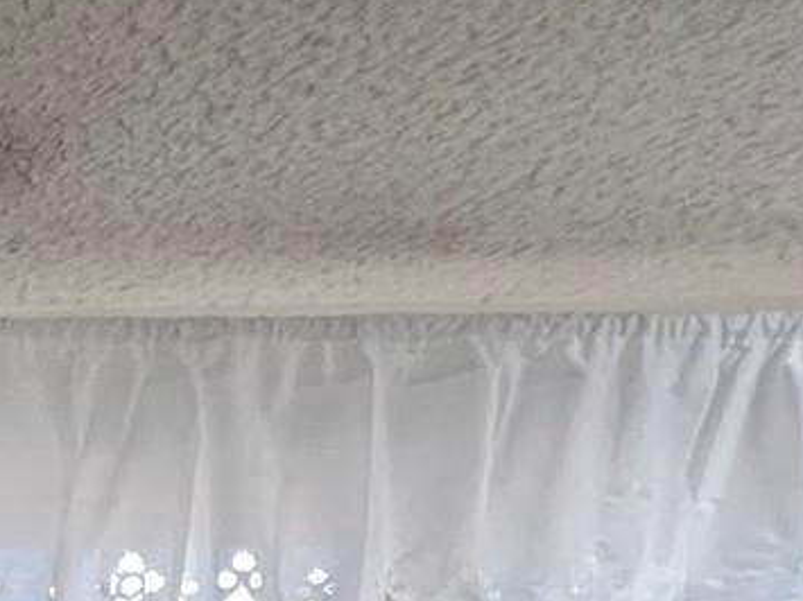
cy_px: 1164
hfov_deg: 15.0
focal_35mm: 75
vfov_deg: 15.9
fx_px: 1739
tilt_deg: -7.4
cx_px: -1126
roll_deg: -0.2
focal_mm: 1.57
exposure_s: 1/60
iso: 200
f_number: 1.8
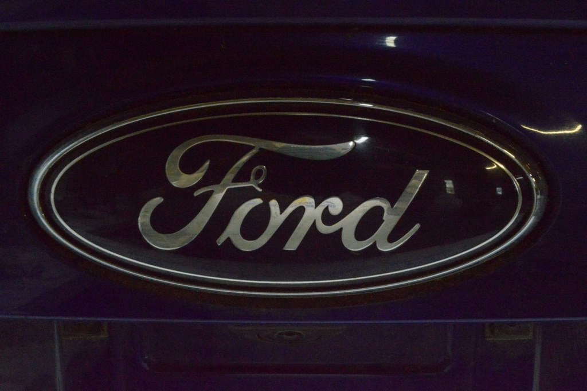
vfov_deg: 43.5
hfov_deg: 62.0
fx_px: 489
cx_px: 294
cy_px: 196
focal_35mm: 30
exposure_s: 1/50
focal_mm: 20
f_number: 25
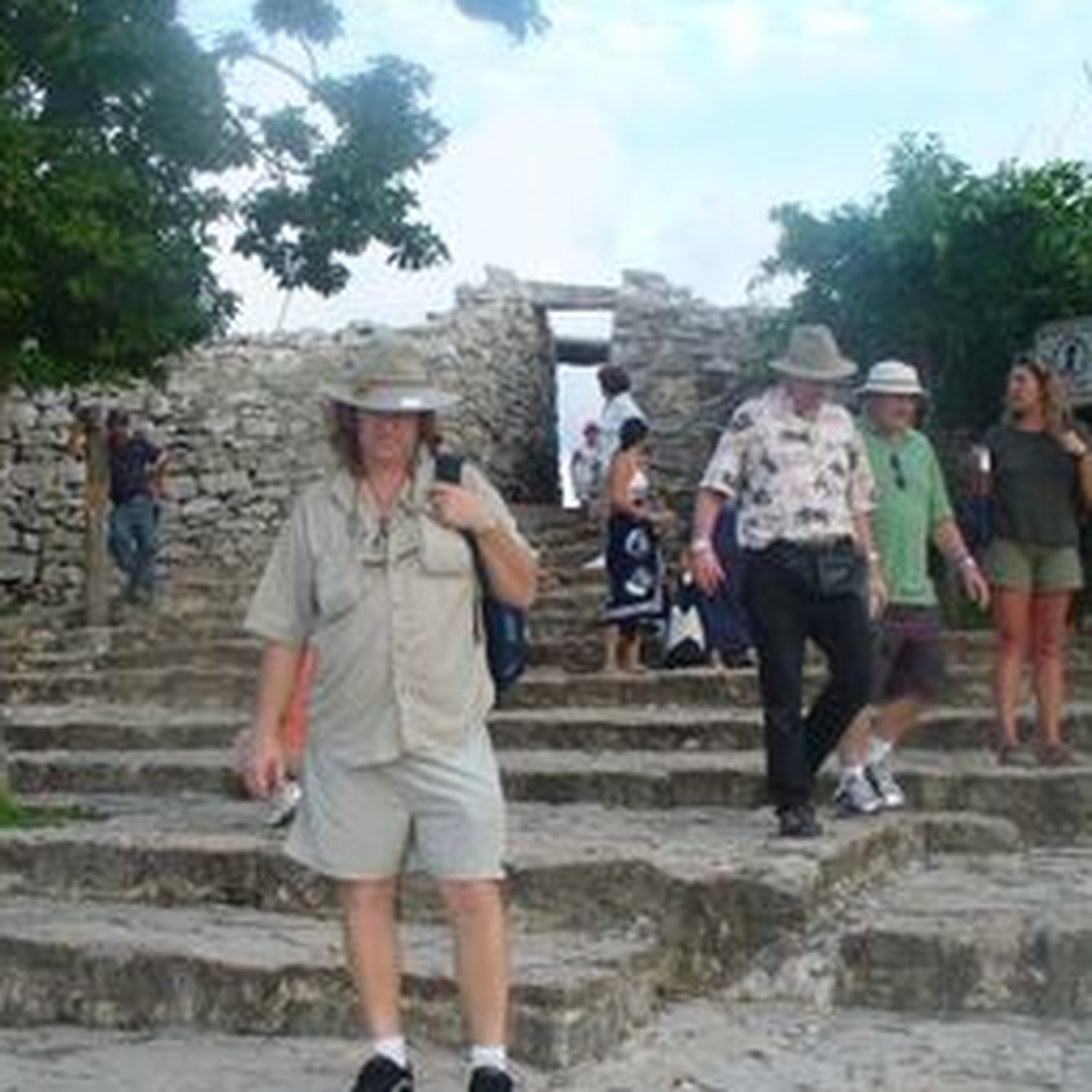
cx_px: 495
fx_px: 1820
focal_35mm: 51
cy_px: 593
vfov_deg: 33.4
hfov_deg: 33.4
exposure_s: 1/100
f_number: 2.8
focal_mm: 6.1
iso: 80
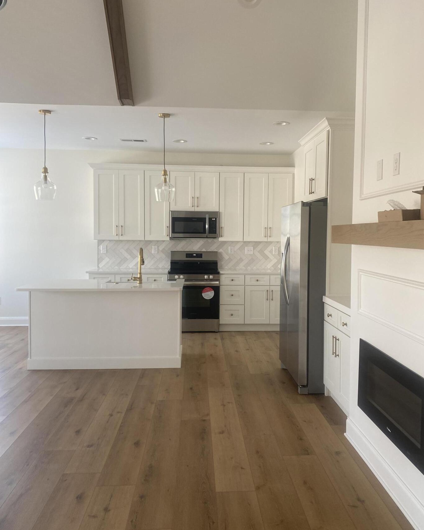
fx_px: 470
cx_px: 234
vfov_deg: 58.8
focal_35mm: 30
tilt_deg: +0.9
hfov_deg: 48.4
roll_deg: +0.5
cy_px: 256
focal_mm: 4.25
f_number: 1.8
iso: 80
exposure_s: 1/121
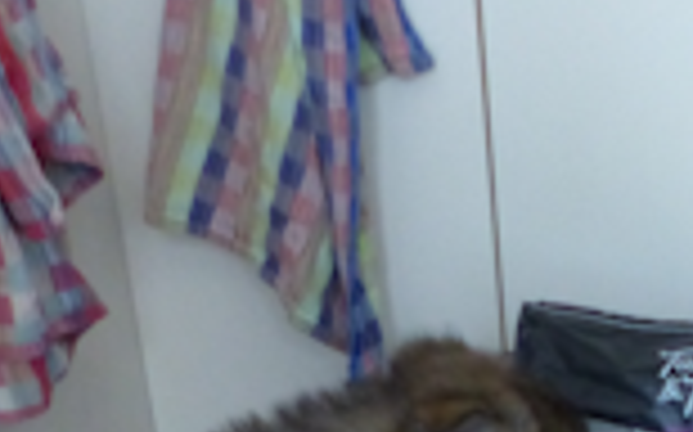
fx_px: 1736
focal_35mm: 92
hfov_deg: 21.4
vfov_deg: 12.7
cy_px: 824
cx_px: 767
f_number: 2.8
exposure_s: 1/40
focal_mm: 4.5
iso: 400
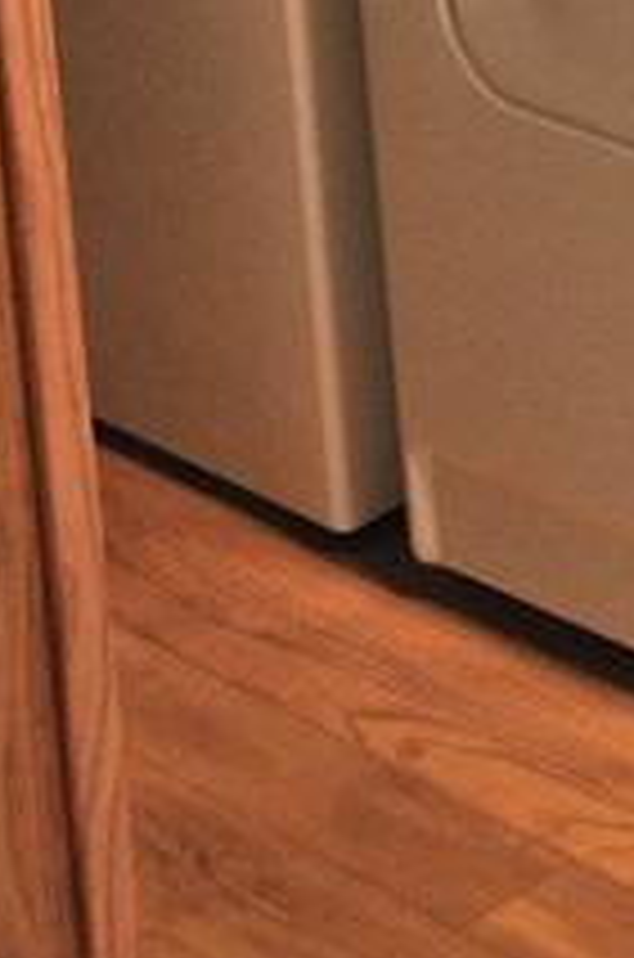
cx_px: 1277
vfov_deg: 10.0
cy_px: -1005
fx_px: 5070
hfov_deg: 6.9
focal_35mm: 191
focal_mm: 30
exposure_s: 1/13
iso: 800
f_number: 6.3
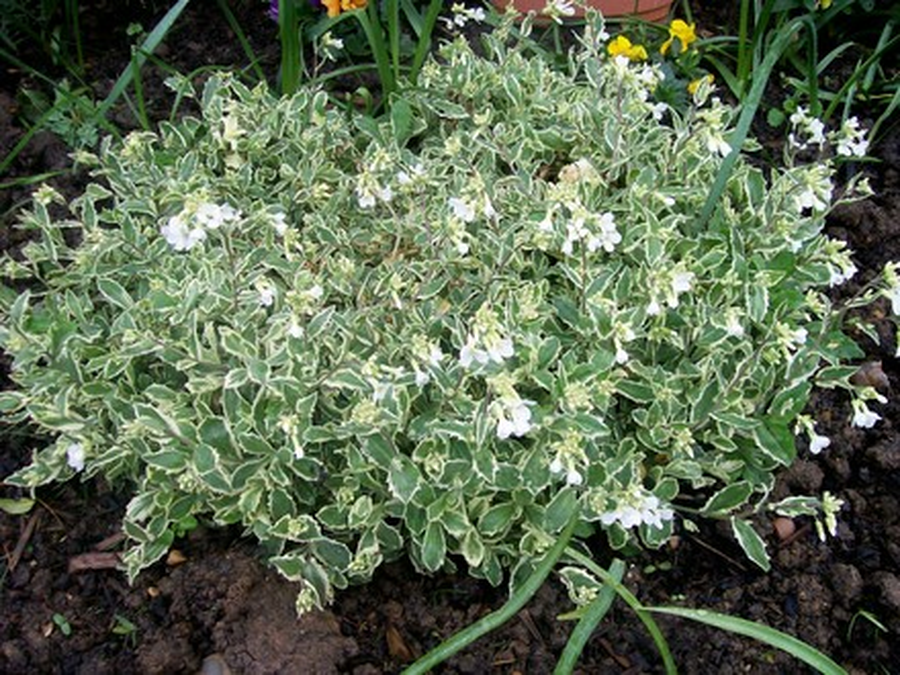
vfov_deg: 39.7
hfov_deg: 51.4
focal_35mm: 36
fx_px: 936
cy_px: 338
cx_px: 450
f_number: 2.7
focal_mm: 6
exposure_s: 1/215
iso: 80
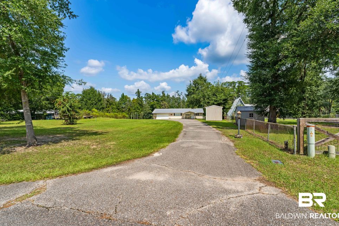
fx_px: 160
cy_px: 112
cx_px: 177
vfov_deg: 70.5
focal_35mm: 17
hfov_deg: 93.2
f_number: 8
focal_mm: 16
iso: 100
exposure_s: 1/40
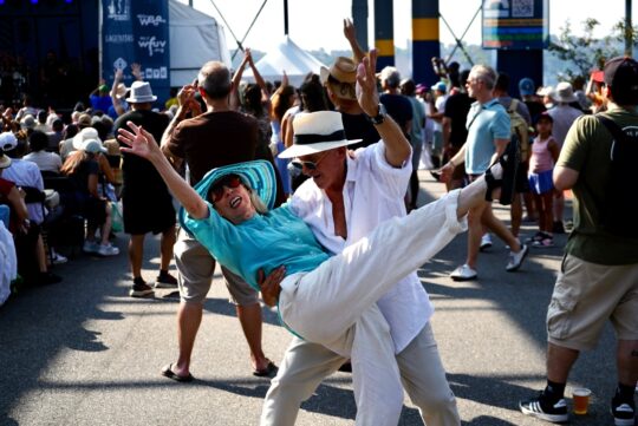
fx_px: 1029
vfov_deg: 23.4
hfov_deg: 34.5
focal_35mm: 58
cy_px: 213
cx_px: 319
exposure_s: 1/1600
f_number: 5
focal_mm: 58
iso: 400
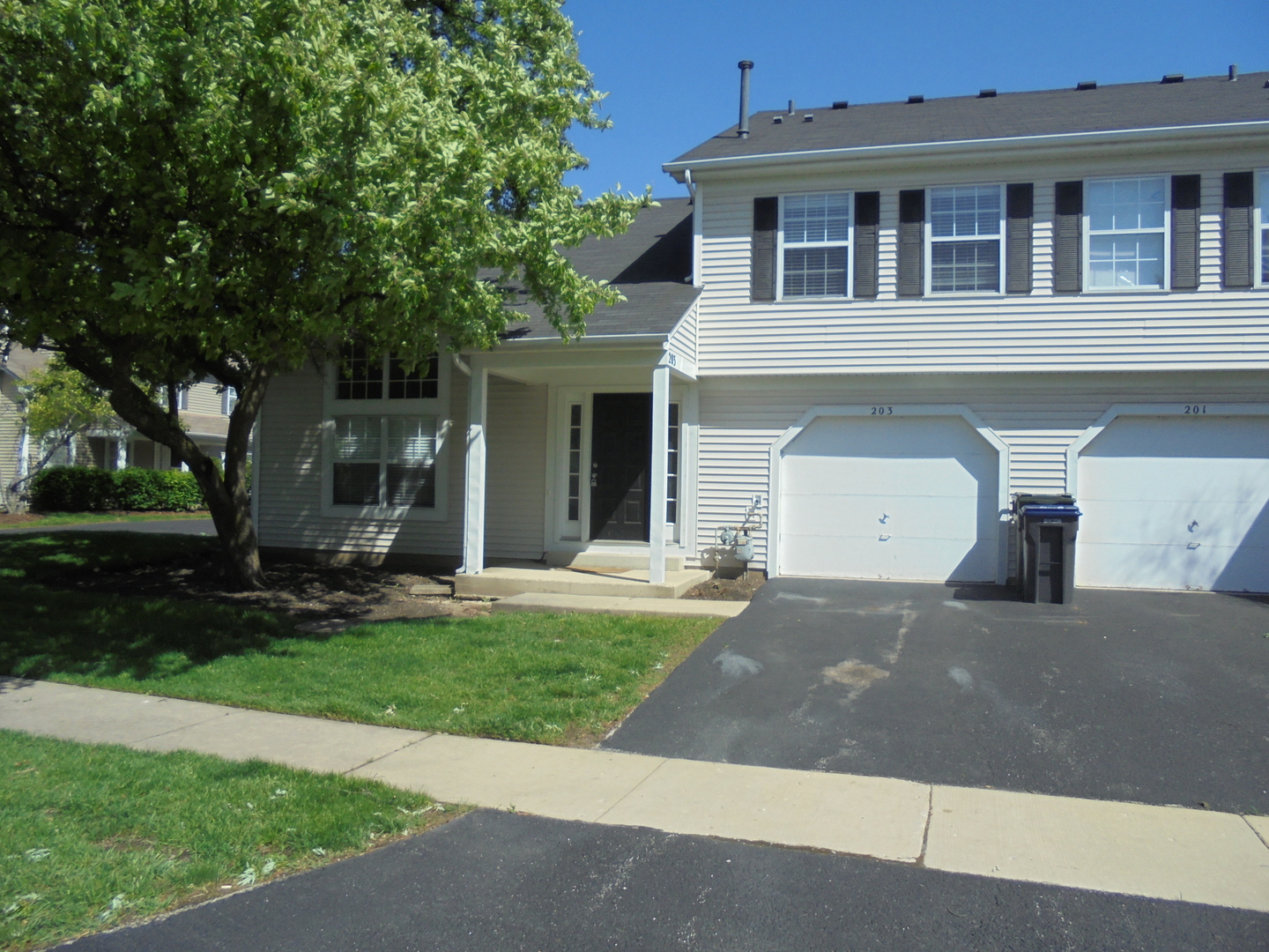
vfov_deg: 53.1
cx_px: 634
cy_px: 476
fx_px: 953
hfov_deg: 67.3
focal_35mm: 26
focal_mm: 4.6
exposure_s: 1/100
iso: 100
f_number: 11.5
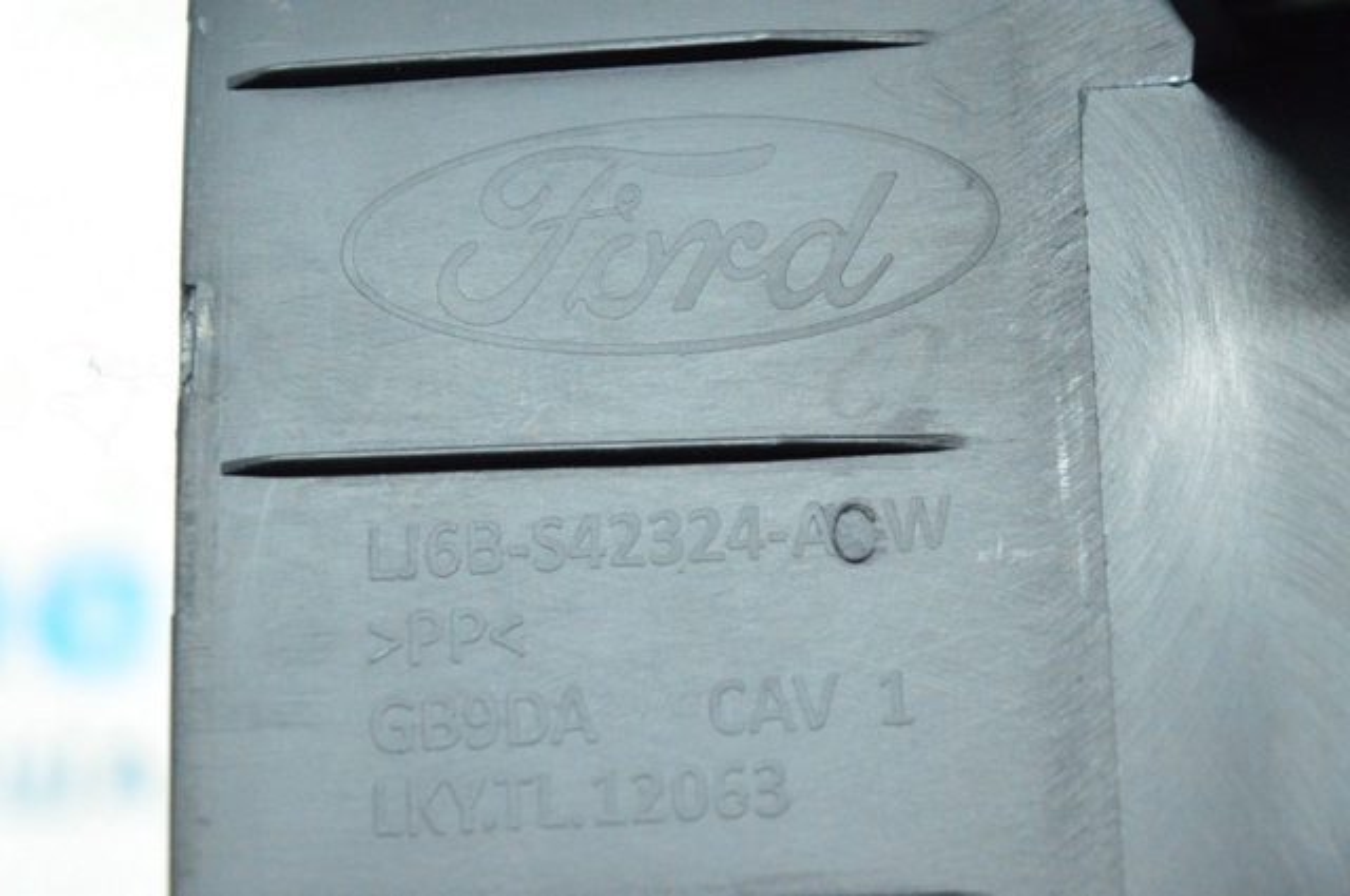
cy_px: 448
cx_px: 675
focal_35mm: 82
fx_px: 3090
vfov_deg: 16.5
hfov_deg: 24.6
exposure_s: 1/125
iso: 6400
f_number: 6.3
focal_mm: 55
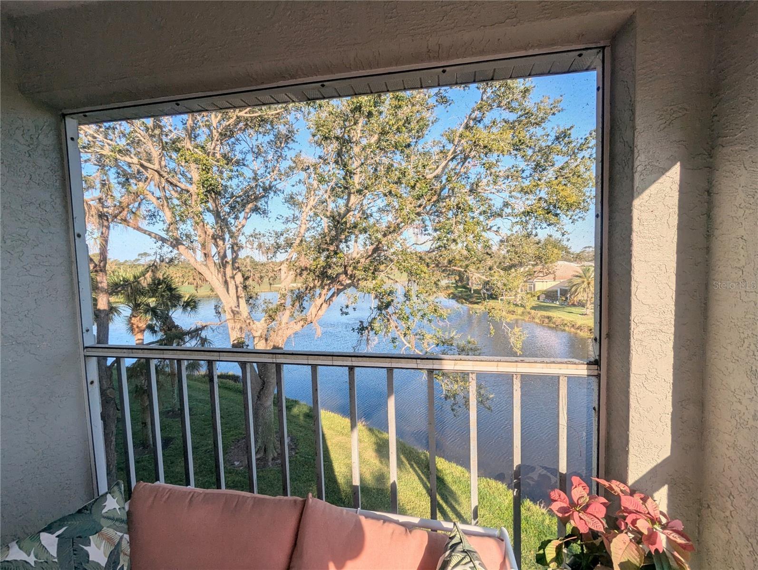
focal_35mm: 16
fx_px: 351
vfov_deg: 78.2
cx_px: 379
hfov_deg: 94.4
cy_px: 285
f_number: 2.2
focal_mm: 2.35
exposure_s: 1/877
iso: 50
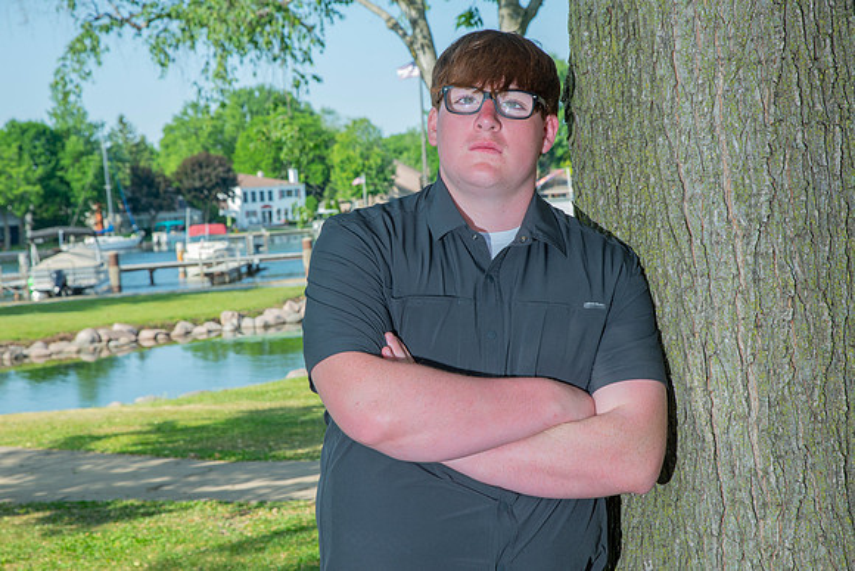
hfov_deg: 28.8
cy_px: 286
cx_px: 428
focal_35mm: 70
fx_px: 1663
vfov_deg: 19.5
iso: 320
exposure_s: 1/160
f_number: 11
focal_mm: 70
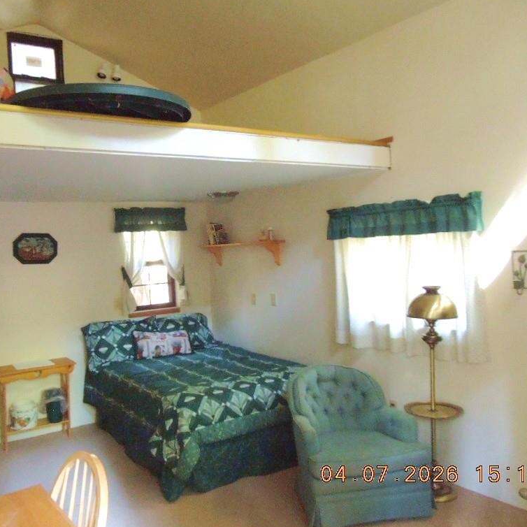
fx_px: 517
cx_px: 219
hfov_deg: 53.8
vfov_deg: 54.0
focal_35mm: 30
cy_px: 263
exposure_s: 1/8
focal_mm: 4.5
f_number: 3.3
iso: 800
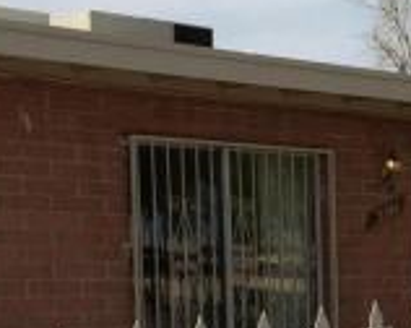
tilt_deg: -1.8
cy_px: 424
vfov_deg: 10.9
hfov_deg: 13.4
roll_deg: +1.2
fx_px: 1677
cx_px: 549
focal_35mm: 138
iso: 32
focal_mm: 4.15
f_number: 2.2
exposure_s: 1/2825
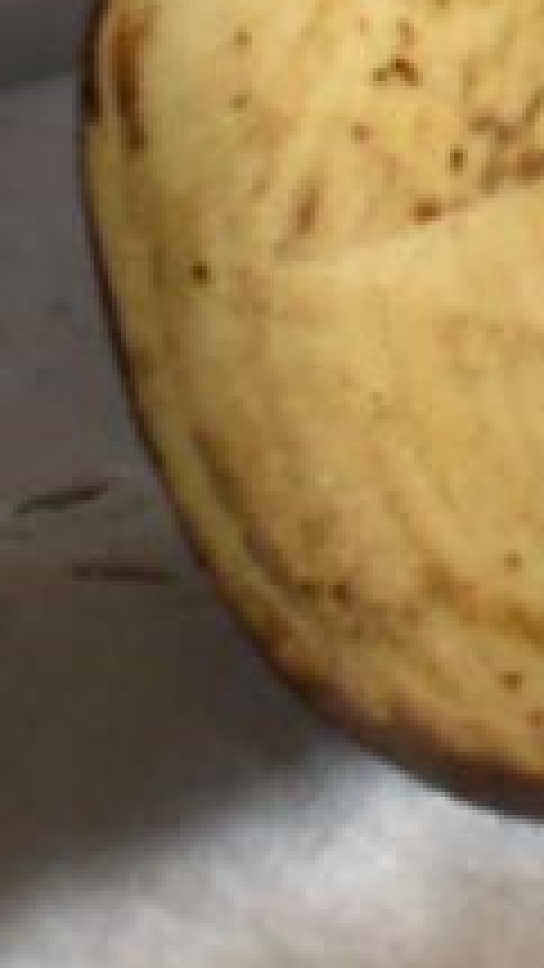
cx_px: 1439
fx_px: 8639
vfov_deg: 5.9
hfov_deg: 3.5
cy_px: -2055
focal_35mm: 337
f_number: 5.6
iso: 200
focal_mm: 18
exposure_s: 1/160
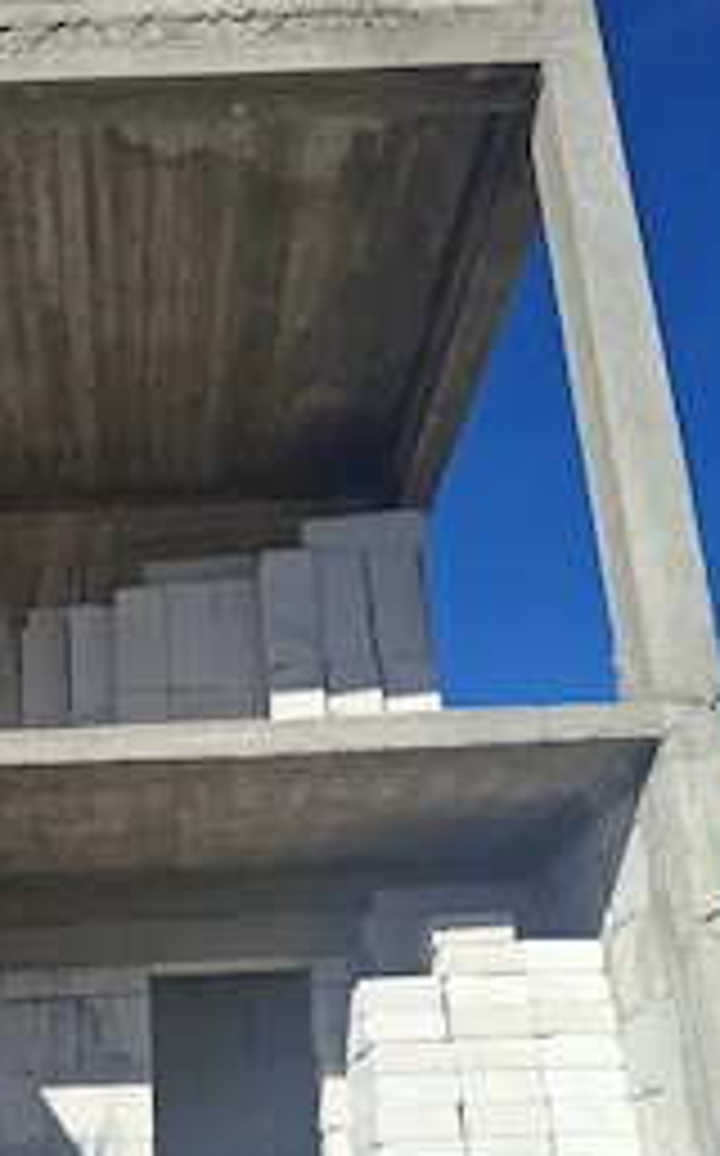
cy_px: 819
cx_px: 158
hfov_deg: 32.7
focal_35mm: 38
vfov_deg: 50.1
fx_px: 1196
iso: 50
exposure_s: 1/2222
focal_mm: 5.54
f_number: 1.8
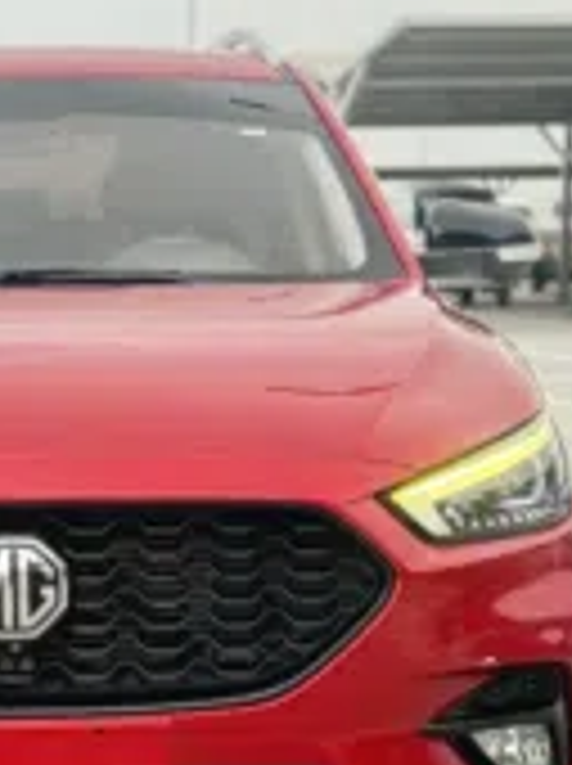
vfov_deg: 17.4
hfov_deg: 12.9
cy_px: 531
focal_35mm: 113
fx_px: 2496
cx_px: -14
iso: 80
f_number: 1.78
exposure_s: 1/1000
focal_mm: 6.76
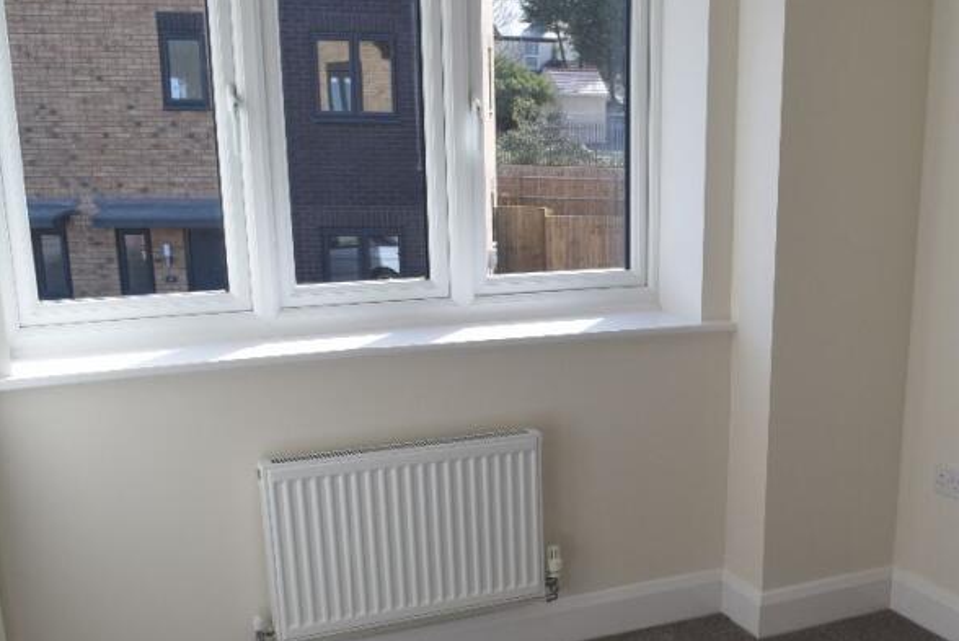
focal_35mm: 47
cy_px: 525
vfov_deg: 28.0
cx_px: 806
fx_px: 1253
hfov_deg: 39.7
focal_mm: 18
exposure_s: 1/250
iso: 320
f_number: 8
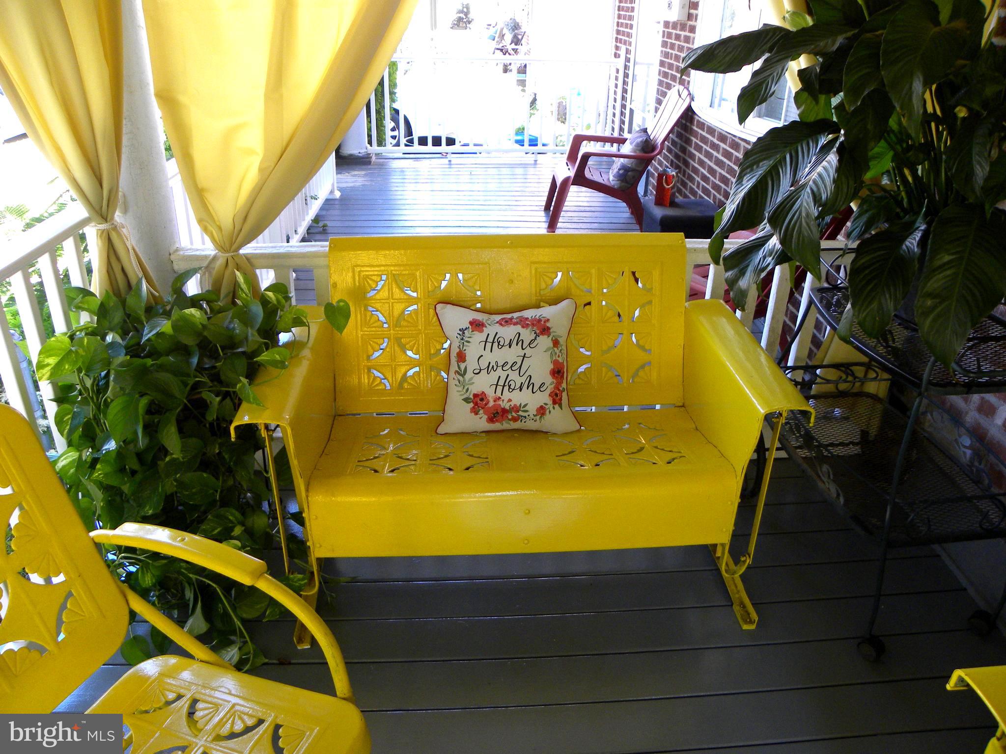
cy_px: 377
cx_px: 503
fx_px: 756
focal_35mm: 26
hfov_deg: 67.3
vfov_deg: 53.1
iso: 171
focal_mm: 4.6
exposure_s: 1/80.8
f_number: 2.8
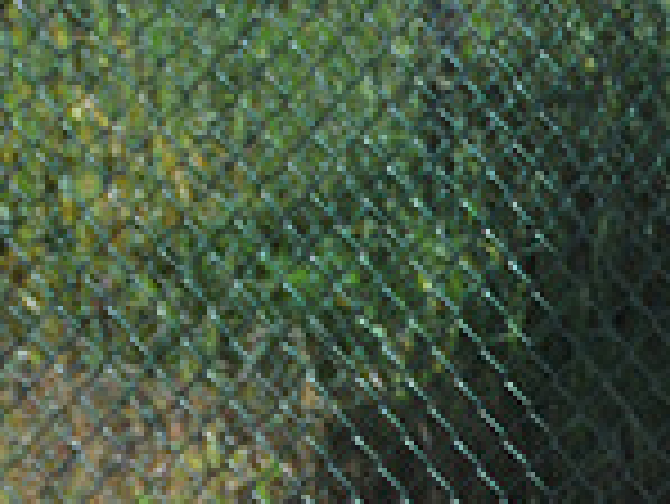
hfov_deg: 1.8
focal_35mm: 1123
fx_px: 21753
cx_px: 931
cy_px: 524
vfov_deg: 1.3
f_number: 8
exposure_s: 1/500
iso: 200
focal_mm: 200
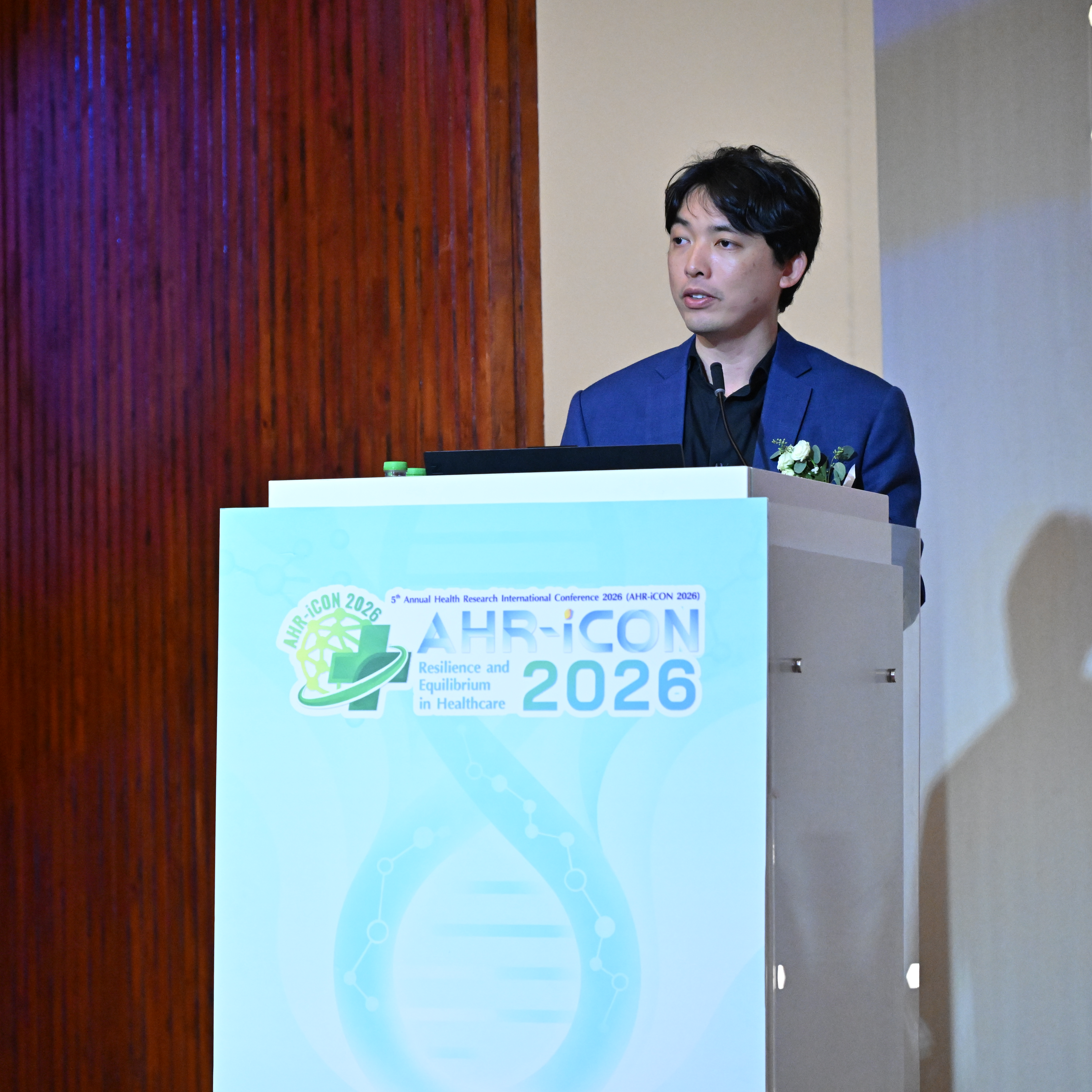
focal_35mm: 154
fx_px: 5496
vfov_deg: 11.3
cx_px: 351
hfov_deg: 11.3
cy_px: 543
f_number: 4
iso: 6400
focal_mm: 120
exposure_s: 1/250
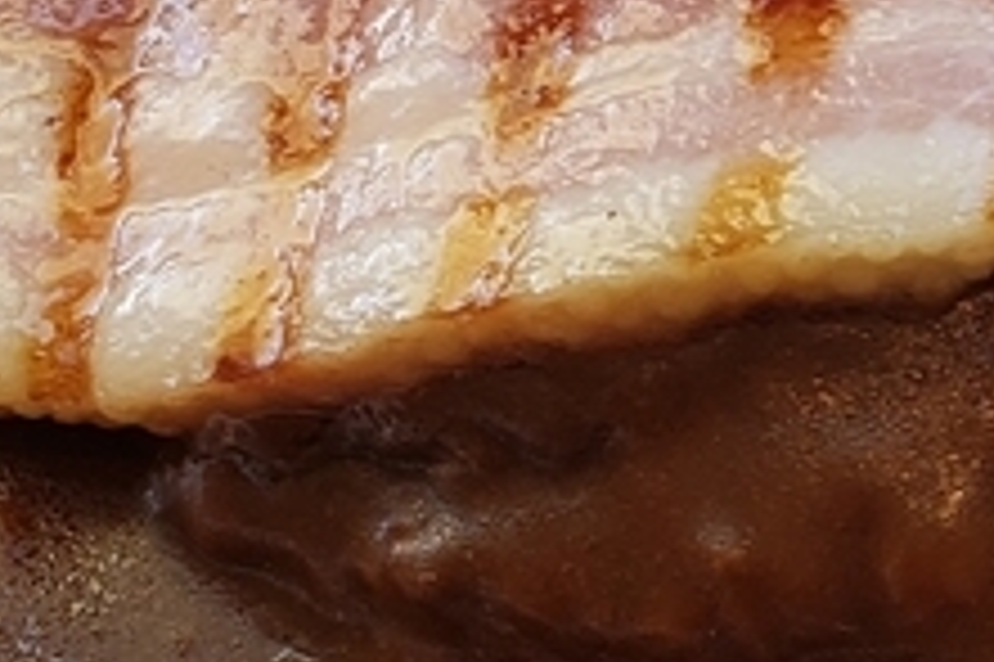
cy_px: 207
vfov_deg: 9.3
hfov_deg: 12.7
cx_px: 1813
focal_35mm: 147
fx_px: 4056
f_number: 2.4
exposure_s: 1/100
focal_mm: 4.3
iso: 50
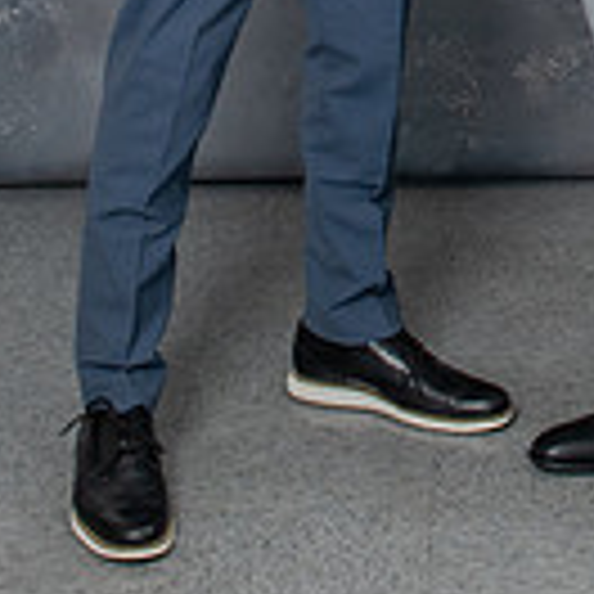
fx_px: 2873
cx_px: 644
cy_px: -479
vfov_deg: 11.0
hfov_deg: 11.6
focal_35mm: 148
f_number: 5.6
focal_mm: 27
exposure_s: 1/160
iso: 200
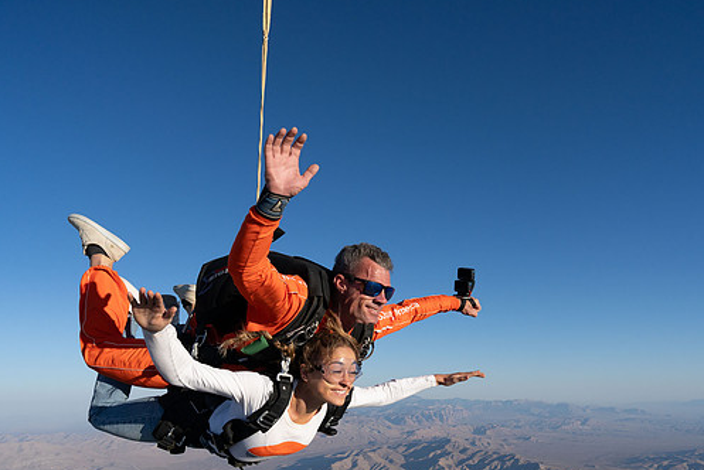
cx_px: 360
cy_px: 264
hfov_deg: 65.4
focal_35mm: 28
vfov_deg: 46.4
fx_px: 548
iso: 800
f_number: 9
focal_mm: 24
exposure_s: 1/2000
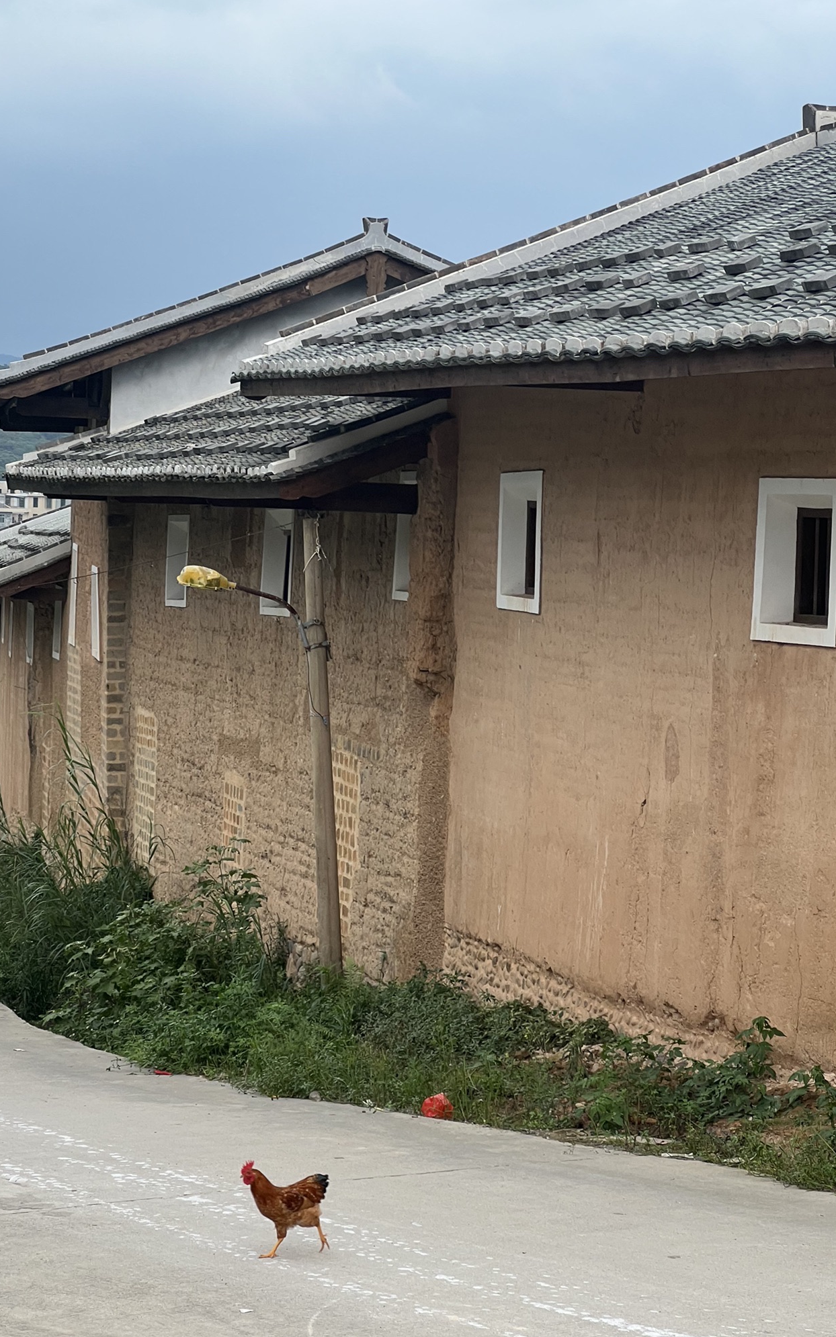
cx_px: 368
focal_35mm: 82
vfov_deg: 25.2
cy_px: 671
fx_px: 2990
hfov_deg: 15.9
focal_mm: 9
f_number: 2.8
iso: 32
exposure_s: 1/203
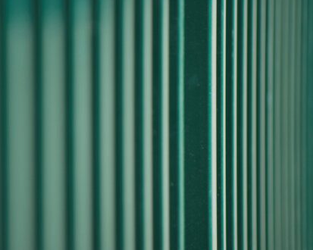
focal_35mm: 396
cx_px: 30
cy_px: 86
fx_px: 3666
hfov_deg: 4.9
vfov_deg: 3.9
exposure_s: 1/160
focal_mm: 145
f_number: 5.3
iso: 100
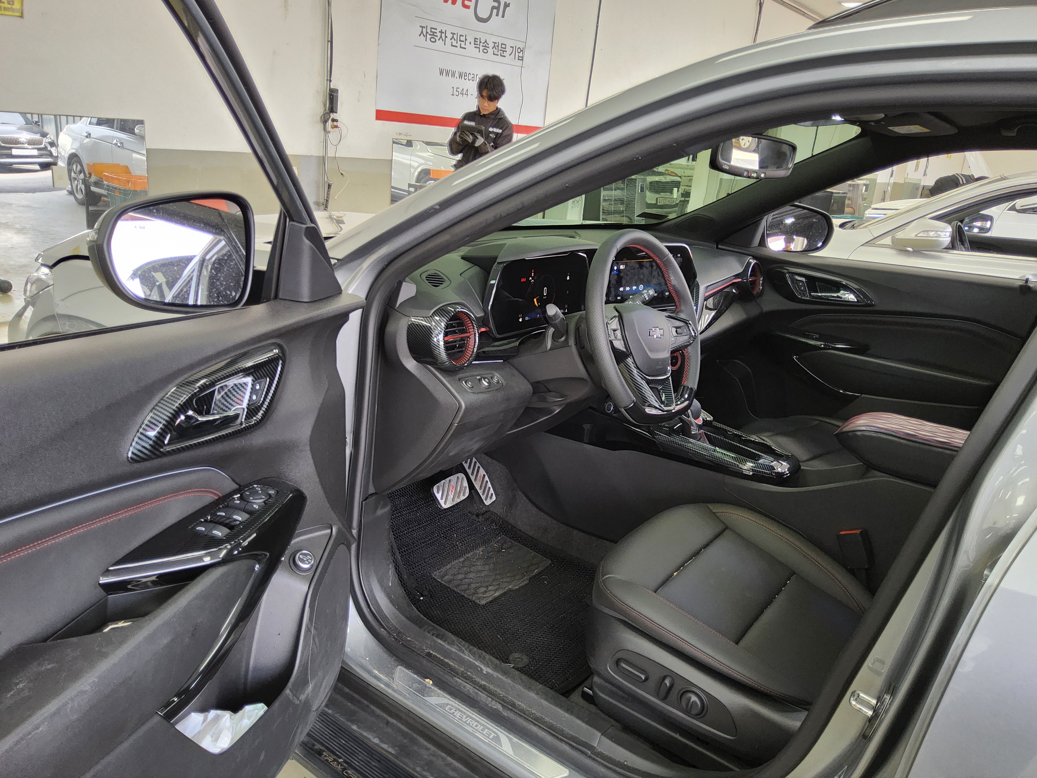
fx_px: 749
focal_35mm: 25
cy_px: 389
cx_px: 518
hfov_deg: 69.4
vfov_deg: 54.9
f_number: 2
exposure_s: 1/120
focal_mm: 3.08
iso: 125
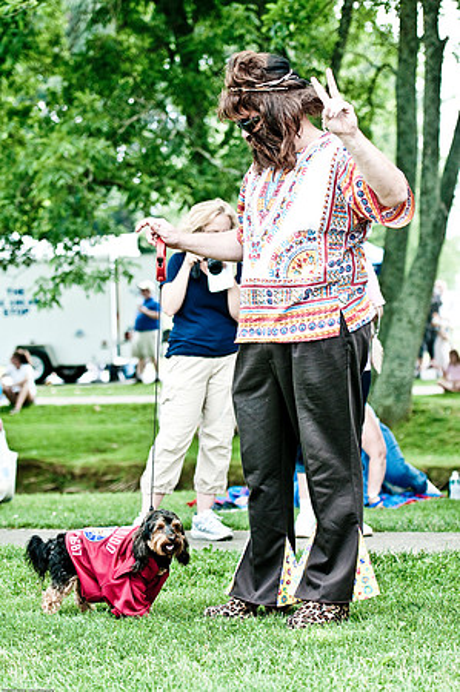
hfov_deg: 13.0
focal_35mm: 105
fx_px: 2017
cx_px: 230
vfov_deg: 19.5
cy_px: 346
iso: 200
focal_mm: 70
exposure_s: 1/800
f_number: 2.8
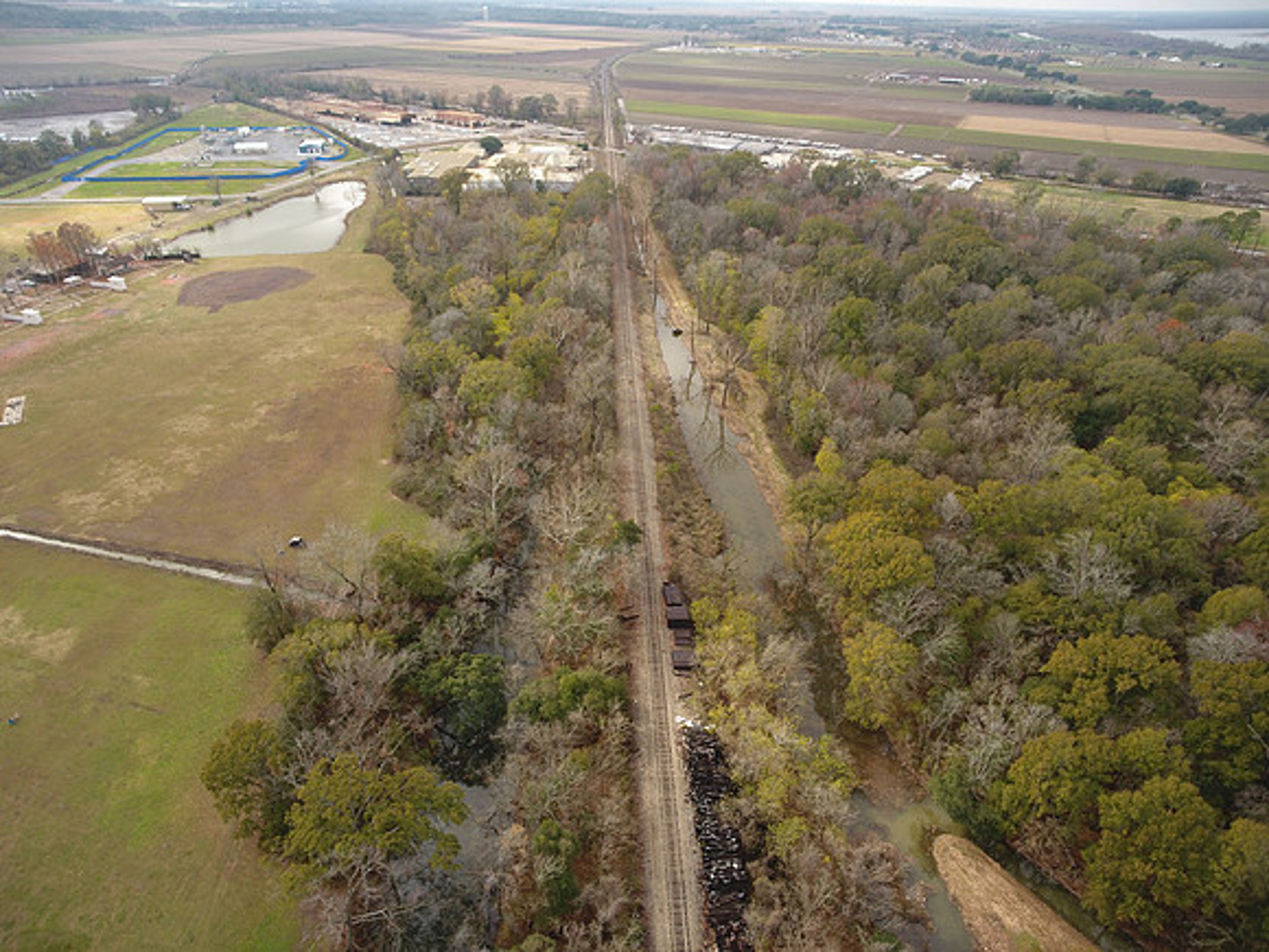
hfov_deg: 81.7
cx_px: 634
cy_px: 476
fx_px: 733
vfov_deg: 66.0
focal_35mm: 20
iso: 100
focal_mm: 3.61
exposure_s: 1/275
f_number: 2.8
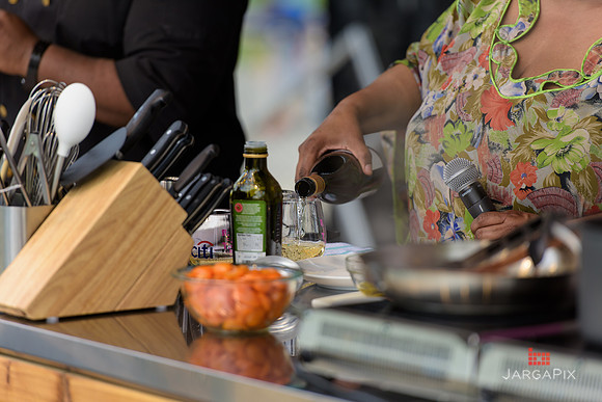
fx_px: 3345
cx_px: 301
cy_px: 201
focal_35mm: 200
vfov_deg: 6.9
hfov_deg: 10.3
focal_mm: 200
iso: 250
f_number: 3.2
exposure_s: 1/1250
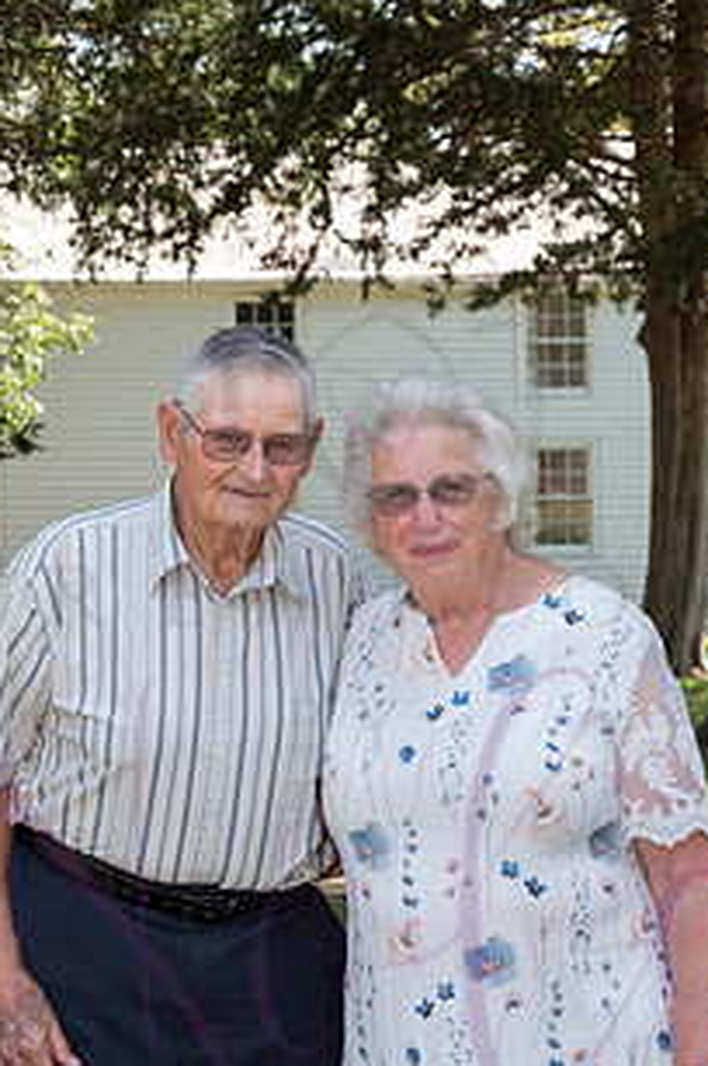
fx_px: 2690
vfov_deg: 22.3
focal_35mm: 91
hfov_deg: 15.0
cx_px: 392
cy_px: 719
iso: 500
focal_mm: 62
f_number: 8
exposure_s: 1/200
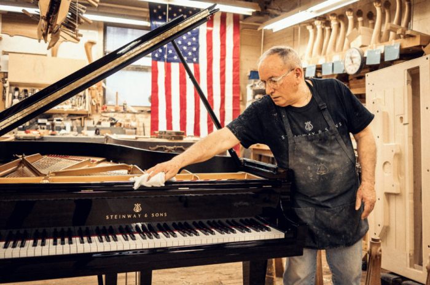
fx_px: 405
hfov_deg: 55.9
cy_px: 142
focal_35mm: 34
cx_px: 215
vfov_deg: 38.7
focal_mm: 23
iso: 400
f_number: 2
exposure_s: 1/160
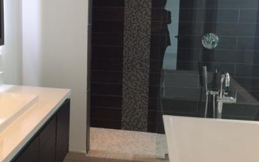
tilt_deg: -8.6
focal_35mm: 50
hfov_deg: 39.8
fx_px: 353
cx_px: 87
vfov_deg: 25.7
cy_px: 53
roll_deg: -2.4
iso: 125
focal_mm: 4.15
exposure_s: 1/30
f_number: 2.2
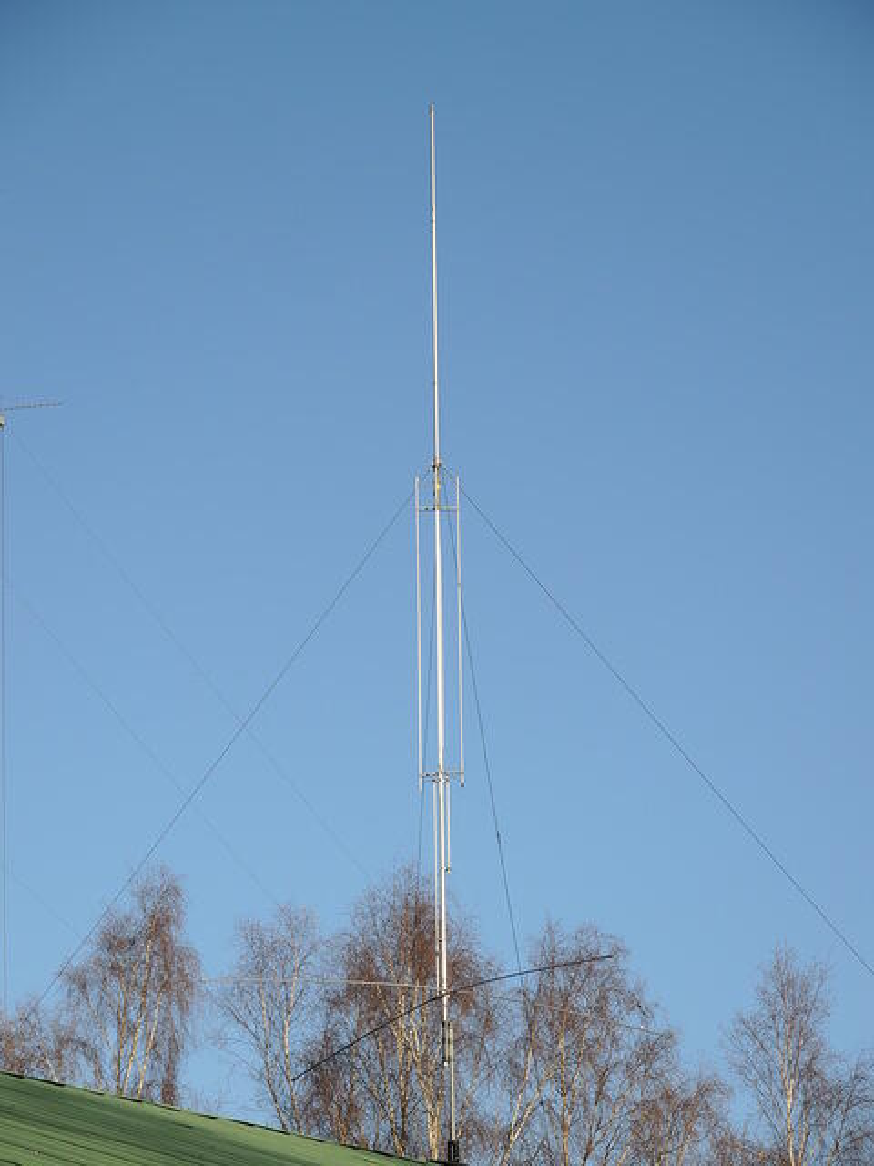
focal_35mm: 105
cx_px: 437
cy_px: 583
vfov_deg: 18.7
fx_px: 3535
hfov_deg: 14.1
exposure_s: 1/800
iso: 80
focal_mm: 22.1
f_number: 3.5
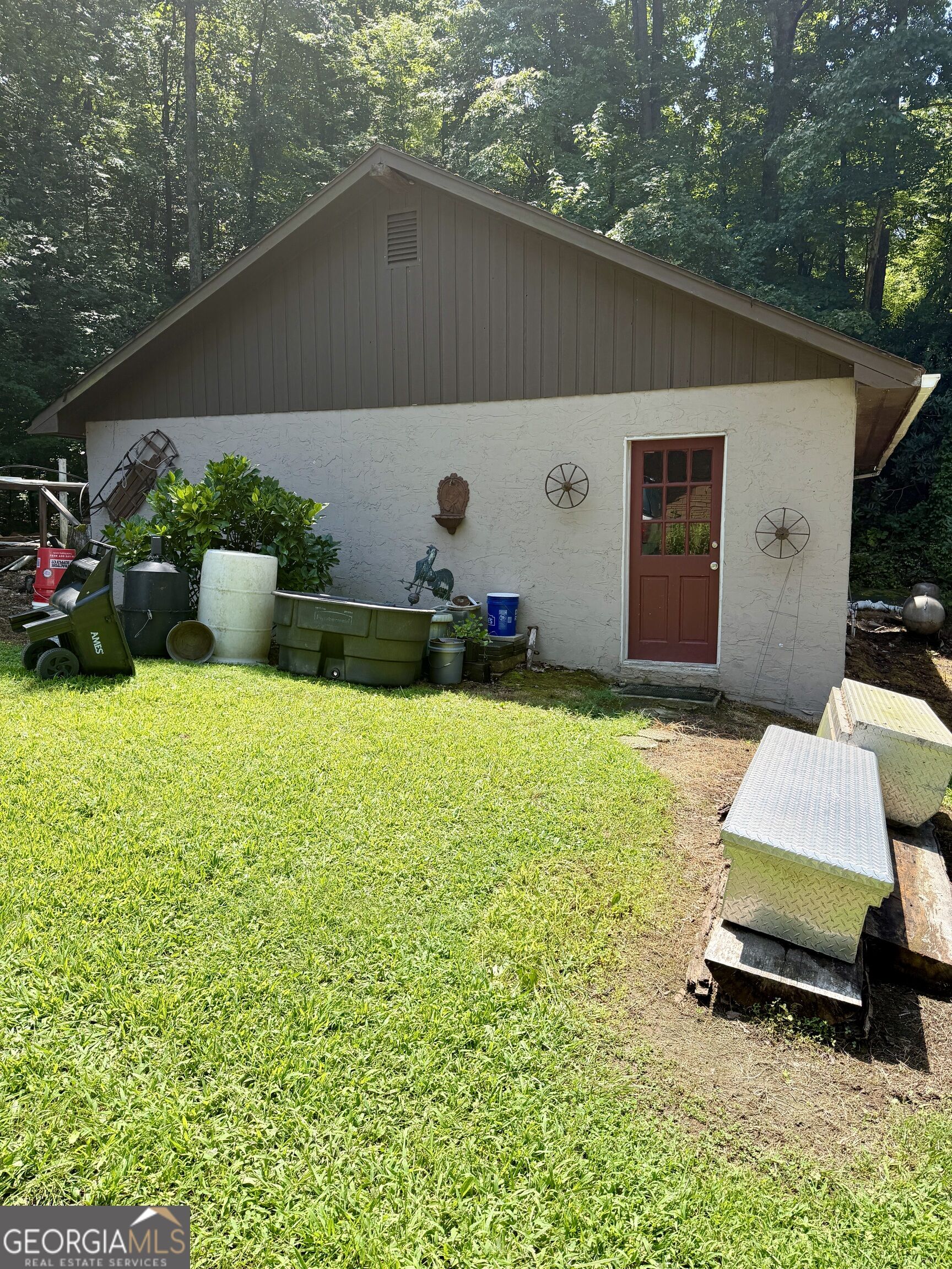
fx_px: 880
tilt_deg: -6.5
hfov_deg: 56.8
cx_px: 476
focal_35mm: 24
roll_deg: +0.4
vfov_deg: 71.6
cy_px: 634
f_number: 1.78
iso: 80
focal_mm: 6.76
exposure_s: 1/1901
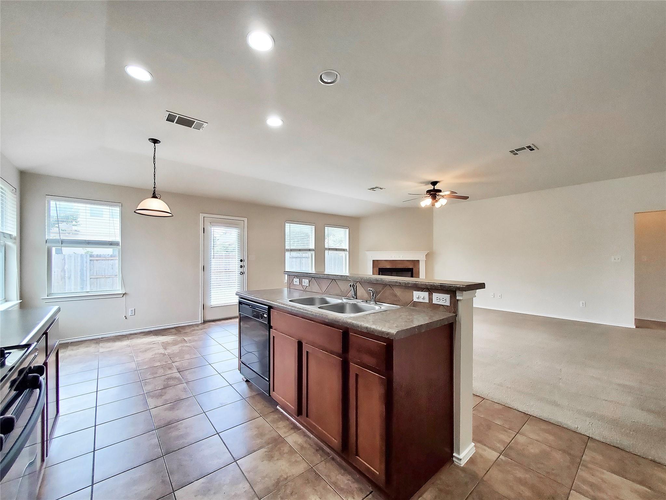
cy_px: 250
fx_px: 250
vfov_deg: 89.9
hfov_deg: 106.2
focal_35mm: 13
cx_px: 333
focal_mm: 1.8
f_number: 2.2
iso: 80
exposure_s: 1/60
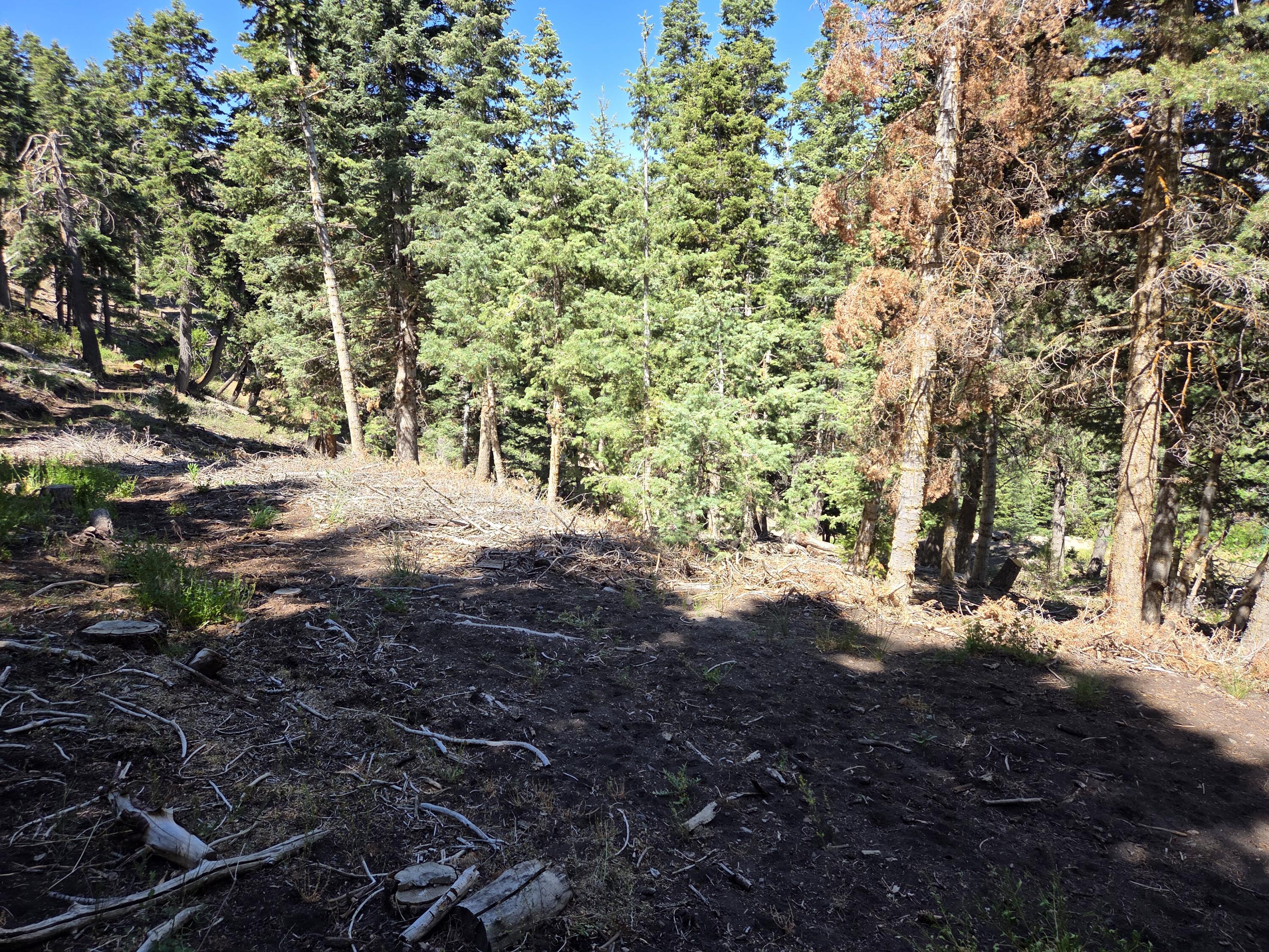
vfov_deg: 58.9
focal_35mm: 23
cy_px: 476
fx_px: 843
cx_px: 634
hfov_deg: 73.9
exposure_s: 1/1429
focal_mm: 5.4
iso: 80
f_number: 1.8
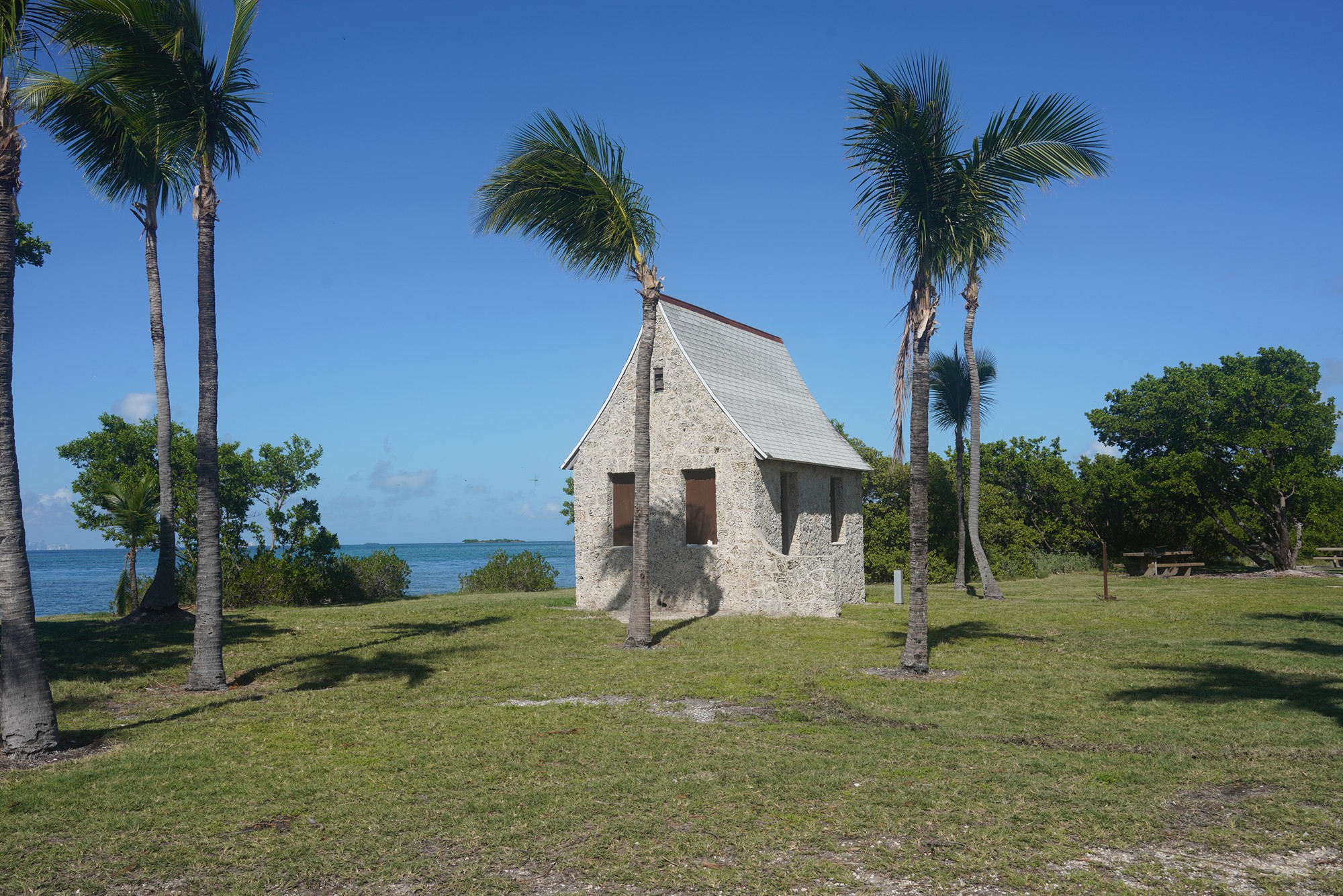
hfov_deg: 58.7
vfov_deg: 41.1
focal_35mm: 32
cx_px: 672
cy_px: 448
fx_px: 1194
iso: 100
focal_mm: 32
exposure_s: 1/320
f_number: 10
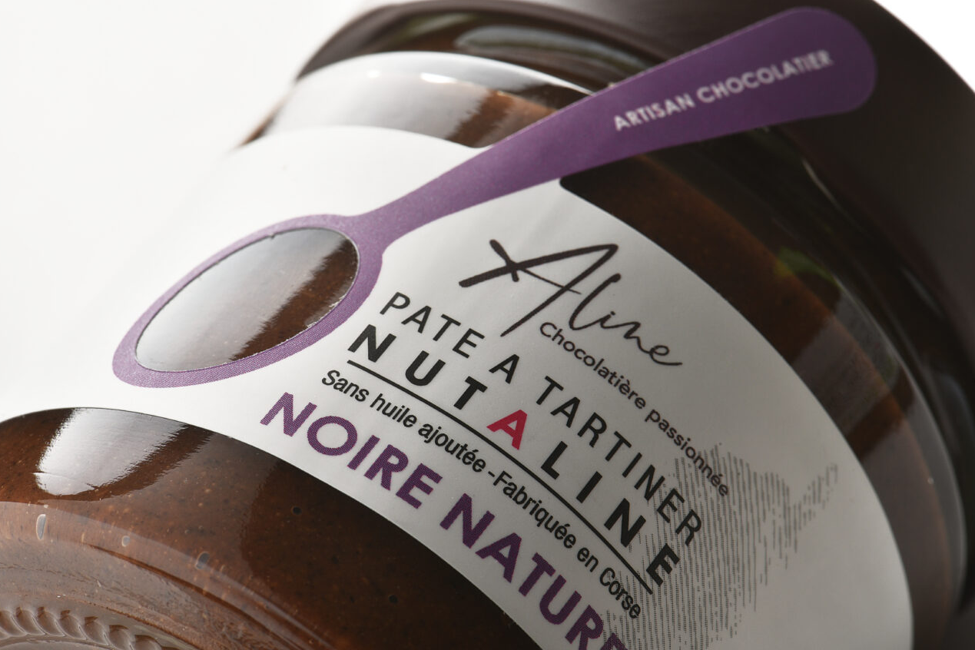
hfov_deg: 19.3
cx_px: 486
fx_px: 2871
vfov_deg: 12.9
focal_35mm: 106
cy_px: 327
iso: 100
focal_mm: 105
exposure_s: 1/125
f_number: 25
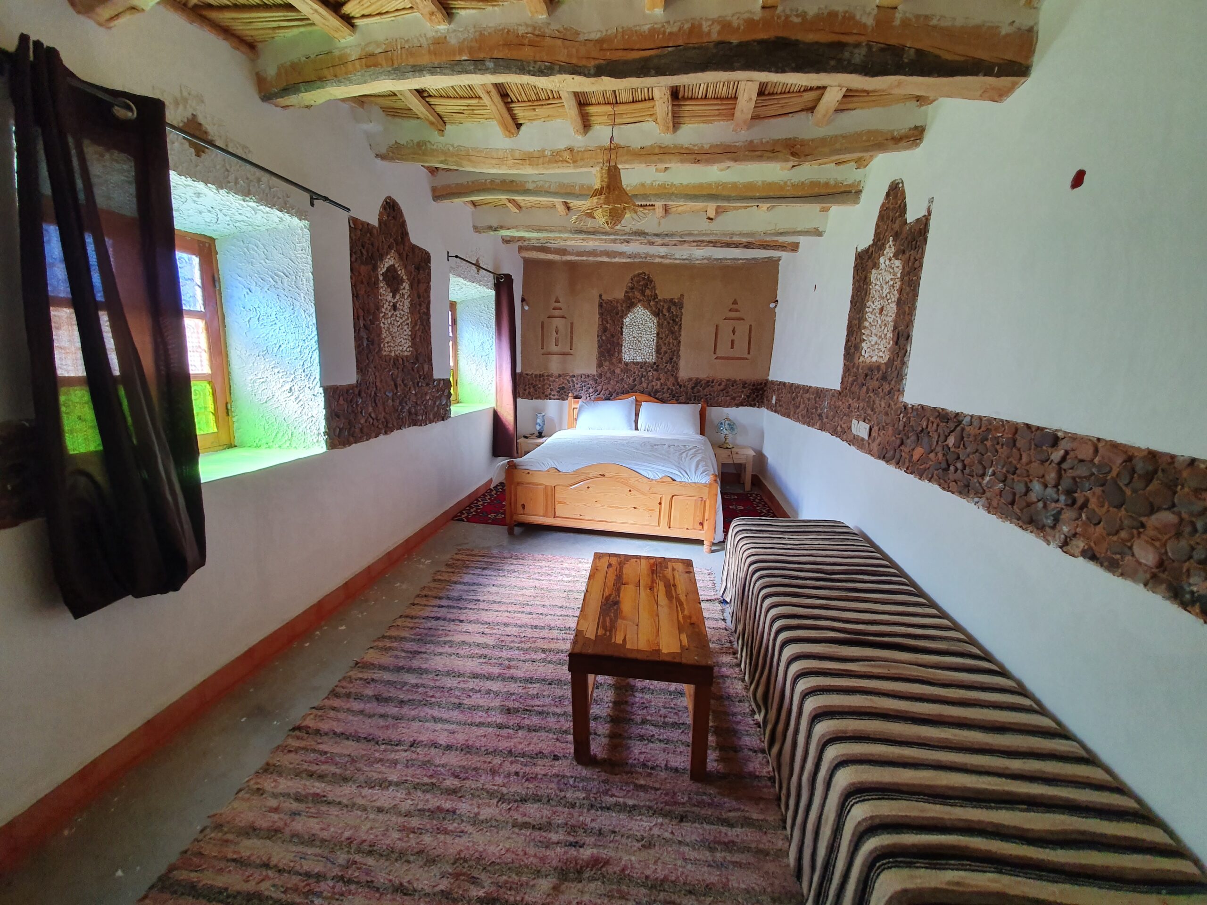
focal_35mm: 13
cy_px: 452
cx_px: 604
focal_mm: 1.8
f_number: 2.2
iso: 125
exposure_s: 1/50
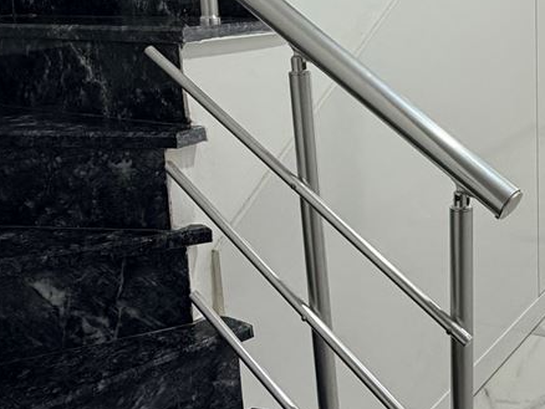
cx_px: 500
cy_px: 83
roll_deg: +0.8
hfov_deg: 38.2
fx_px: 725
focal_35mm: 46
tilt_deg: -9.4
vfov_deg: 30.8
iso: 250
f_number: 2.2
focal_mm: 2.22
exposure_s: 1/100
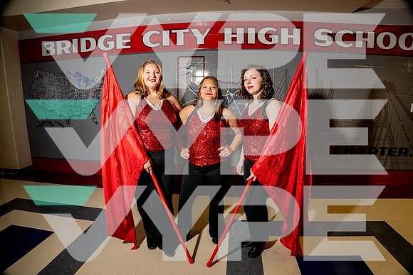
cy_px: 138
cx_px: 206
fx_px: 229
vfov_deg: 62.0
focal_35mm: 20
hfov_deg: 84.0
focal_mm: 20
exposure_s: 1/250
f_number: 7.1
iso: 2000
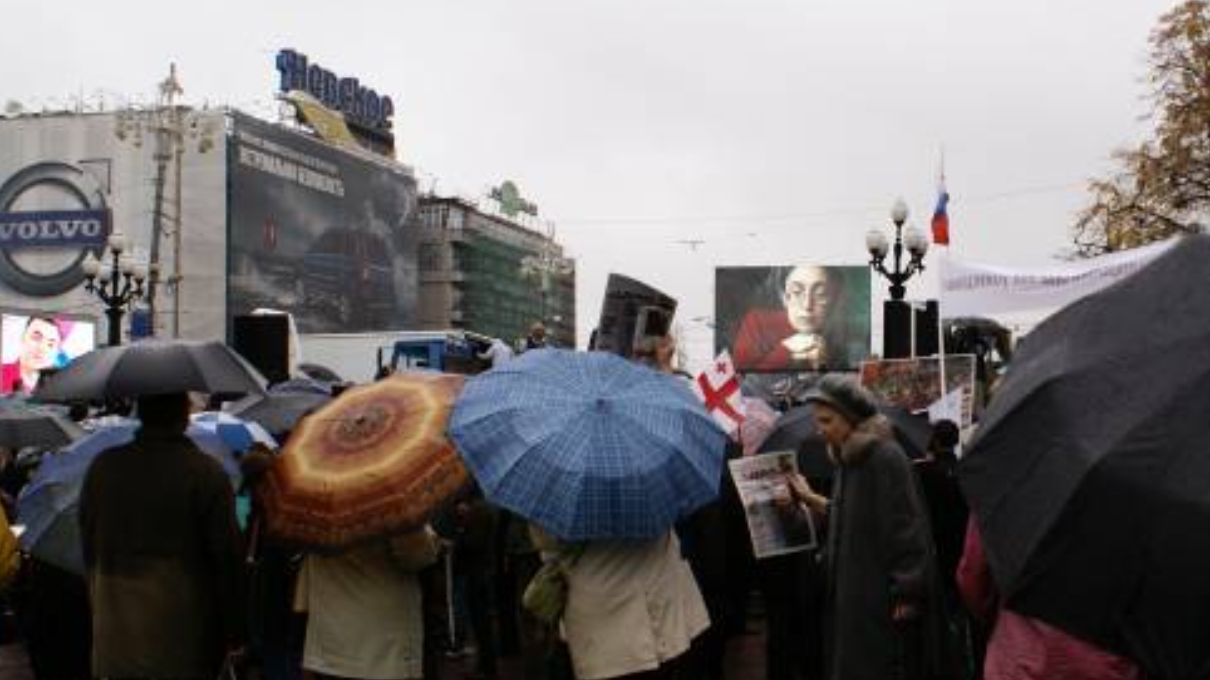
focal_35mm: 47
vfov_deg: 25.4
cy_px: 363
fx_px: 1508
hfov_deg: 43.0
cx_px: 826
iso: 200
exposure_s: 1/160
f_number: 5.6
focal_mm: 18
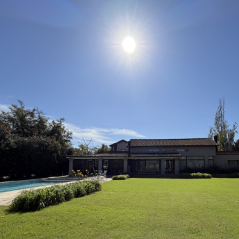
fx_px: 164
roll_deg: -0.1
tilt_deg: +6.4
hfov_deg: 70.9
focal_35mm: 21
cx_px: 150
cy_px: 149
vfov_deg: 71.0
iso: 20
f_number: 2.2
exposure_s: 1/955
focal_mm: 2.22
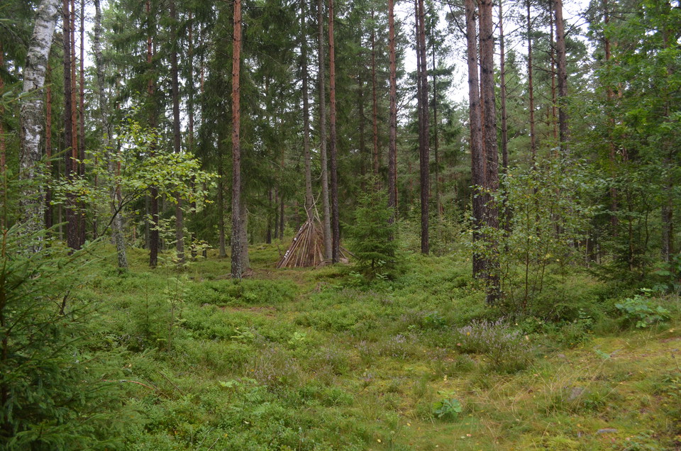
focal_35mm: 33
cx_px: 340
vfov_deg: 39.8
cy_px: 226
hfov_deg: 57.3
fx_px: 623
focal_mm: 22
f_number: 5
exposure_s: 1/100
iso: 400
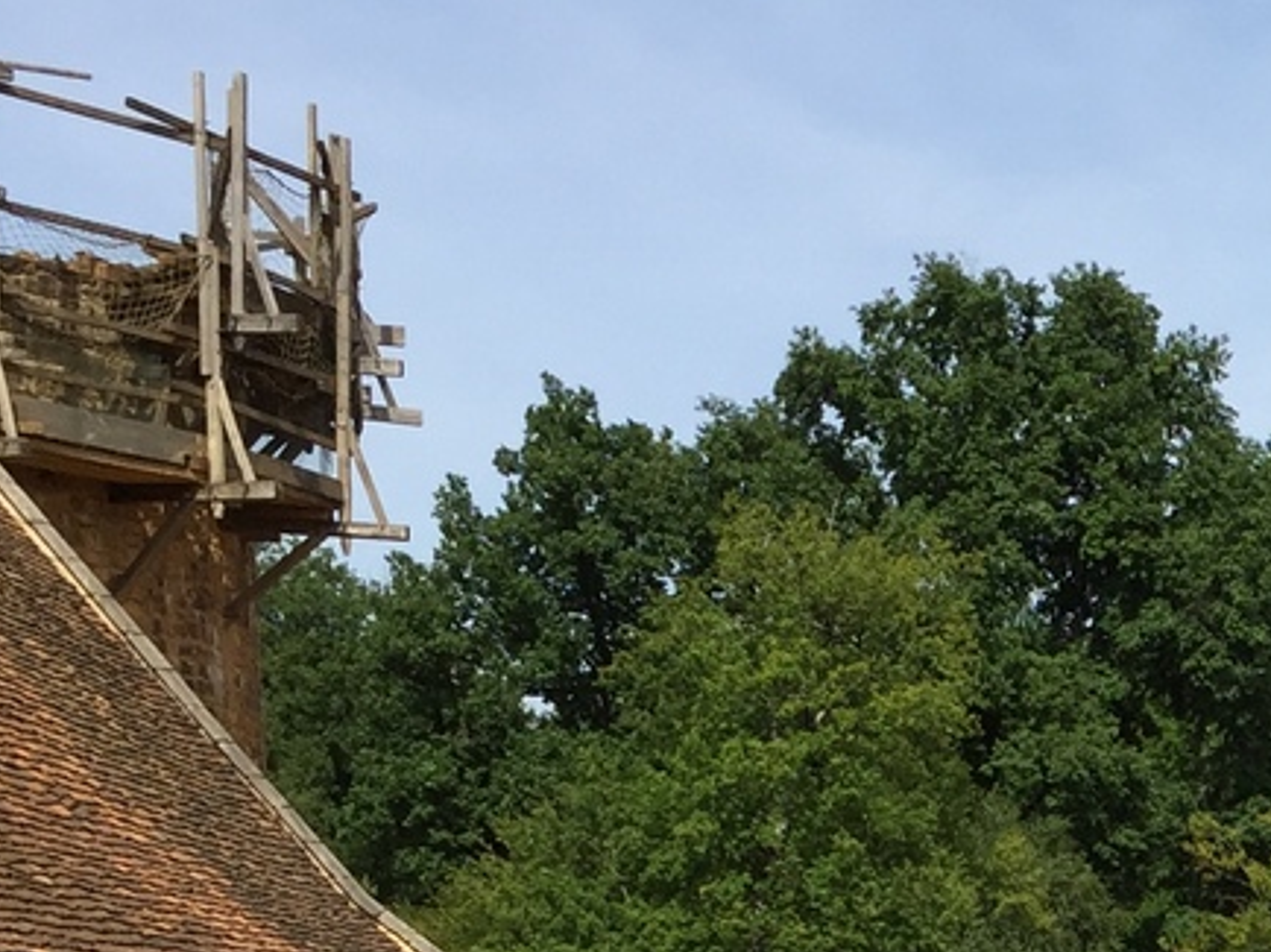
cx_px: 1734
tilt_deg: -5.6
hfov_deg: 17.1
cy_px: 1380
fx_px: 3927
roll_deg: +0.3
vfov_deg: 13.1
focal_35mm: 107
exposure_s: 1/1980
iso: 32
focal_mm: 4.15
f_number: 2.2
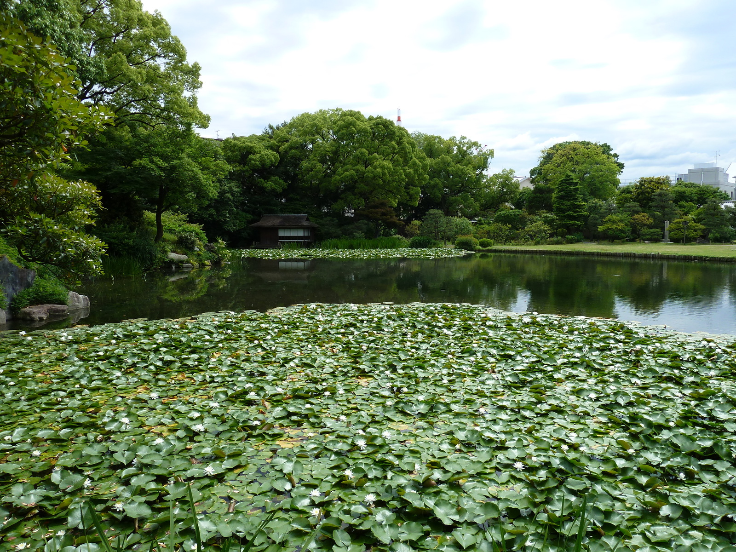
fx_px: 532
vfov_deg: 54.9
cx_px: 368
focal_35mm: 25
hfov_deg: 69.4
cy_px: 276
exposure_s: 1/400
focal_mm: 4.1
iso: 80
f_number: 4
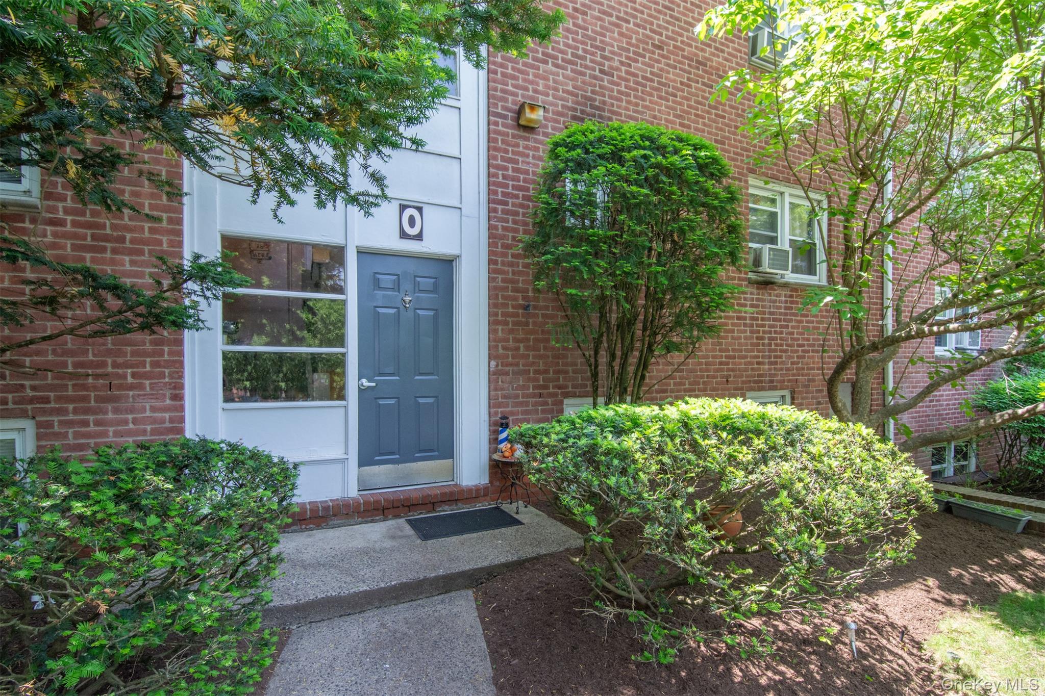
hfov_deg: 95.0
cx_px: 522
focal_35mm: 16
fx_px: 479
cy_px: 348
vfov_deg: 72.0
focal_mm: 11
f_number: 13
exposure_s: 1/60
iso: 640
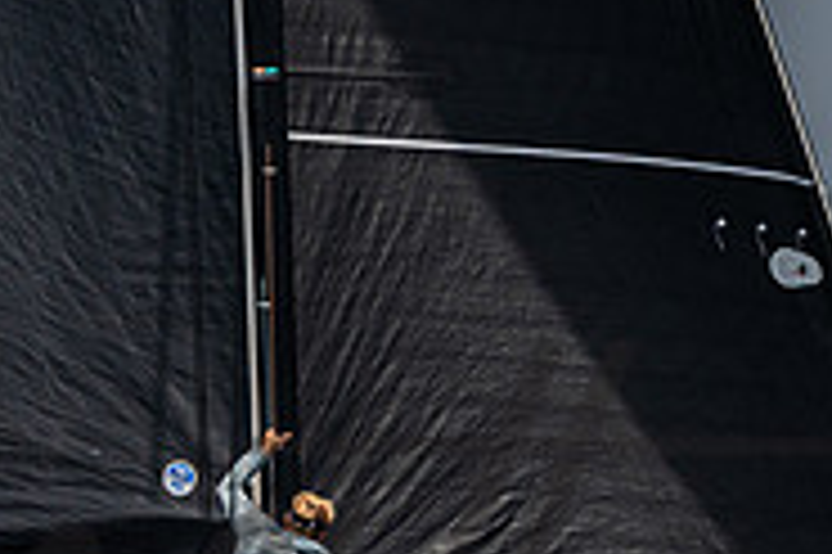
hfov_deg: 2.0
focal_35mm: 1057
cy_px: 614
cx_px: -117
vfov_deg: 1.3
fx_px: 24406
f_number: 6.3
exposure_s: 1/5000
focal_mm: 310
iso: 400
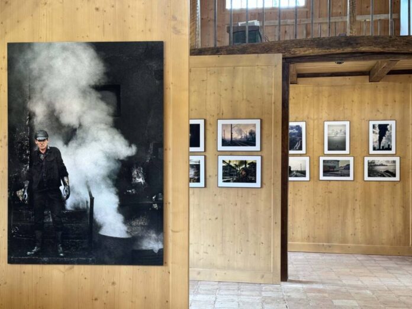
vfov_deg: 30.3
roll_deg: -0.2
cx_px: 206
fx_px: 571
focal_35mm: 48
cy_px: 154
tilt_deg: -0.3
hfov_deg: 39.7
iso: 200
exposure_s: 1/60
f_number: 1.78
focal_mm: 6.76
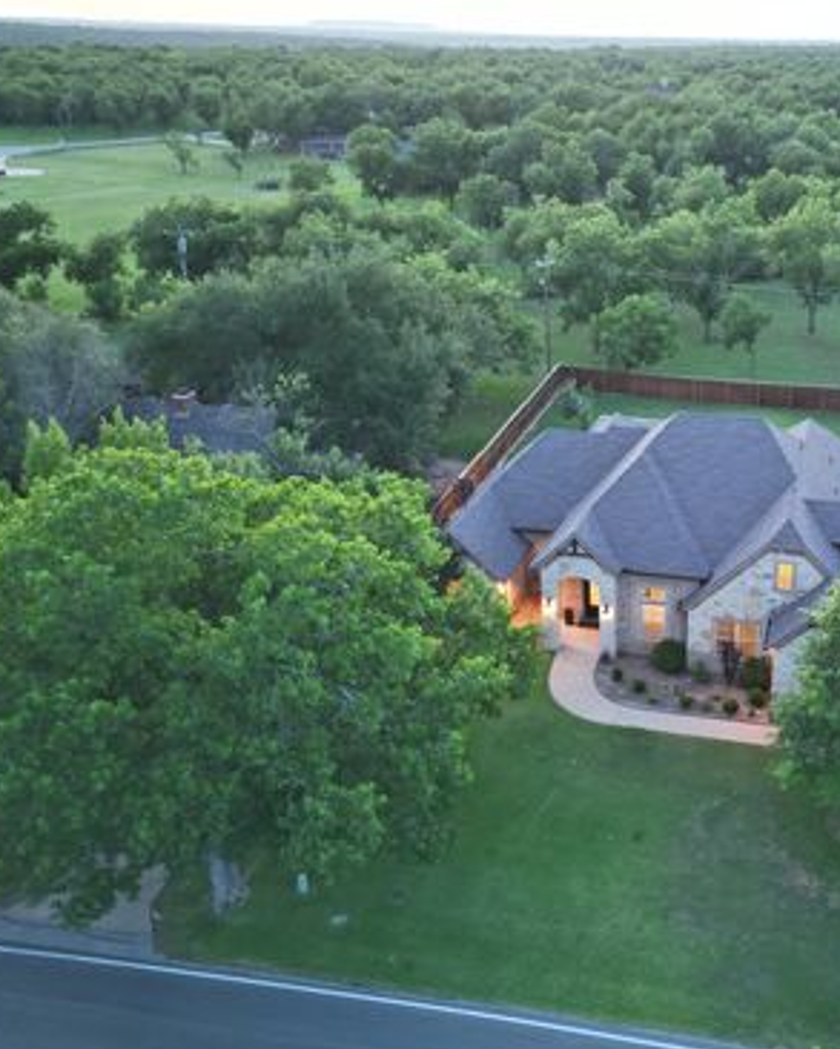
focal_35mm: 32
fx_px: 994
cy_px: 529
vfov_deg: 55.6
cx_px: 674
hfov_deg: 43.6
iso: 360
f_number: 1.7
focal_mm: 6.72
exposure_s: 1/15
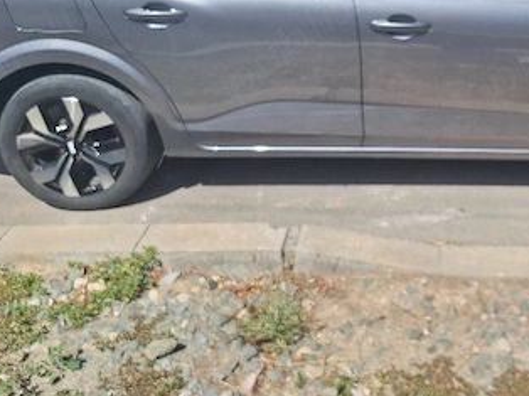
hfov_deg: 41.6
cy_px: 24
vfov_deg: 31.0
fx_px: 672
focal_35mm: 44
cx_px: 399
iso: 40
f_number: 1.8
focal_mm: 5.54
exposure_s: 1/5000
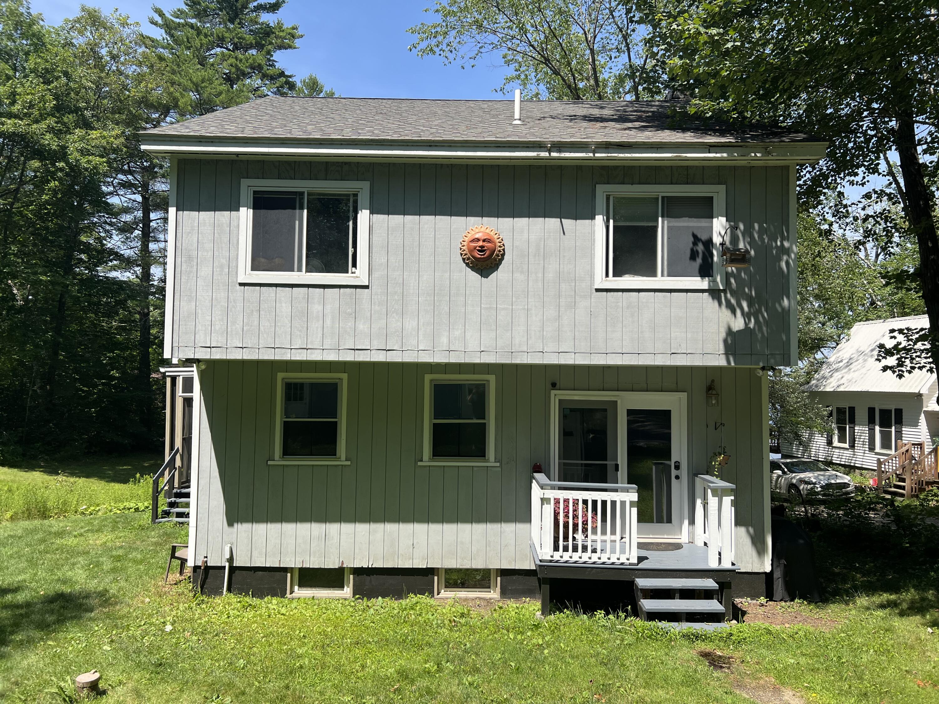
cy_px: 352
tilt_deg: +2.7
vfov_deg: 53.1
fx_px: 705
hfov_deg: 67.3
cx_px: 470
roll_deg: -0.5
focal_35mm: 26
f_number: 1.5
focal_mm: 5.7
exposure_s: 1/2695
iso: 50
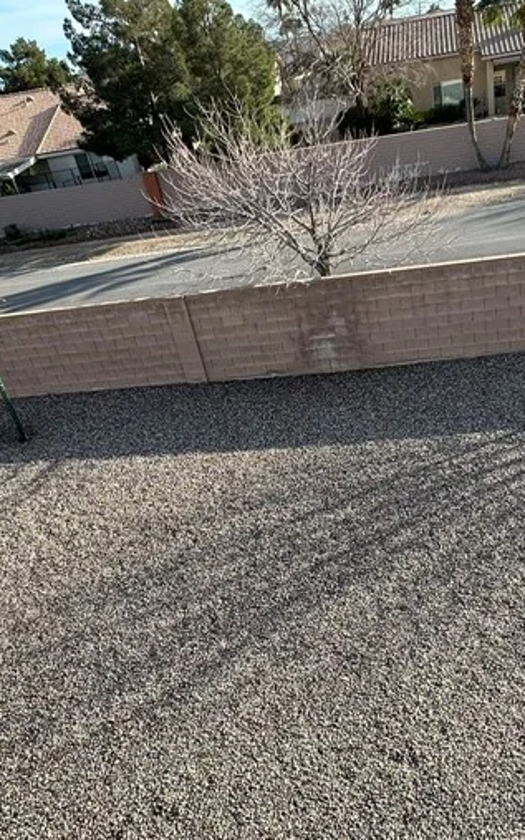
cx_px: 354
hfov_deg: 41.3
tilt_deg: -31.1
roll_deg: +10.2
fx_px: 687
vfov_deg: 62.8
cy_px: 461
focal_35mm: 30
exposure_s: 1/694
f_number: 2.2
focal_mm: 2.22
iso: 40
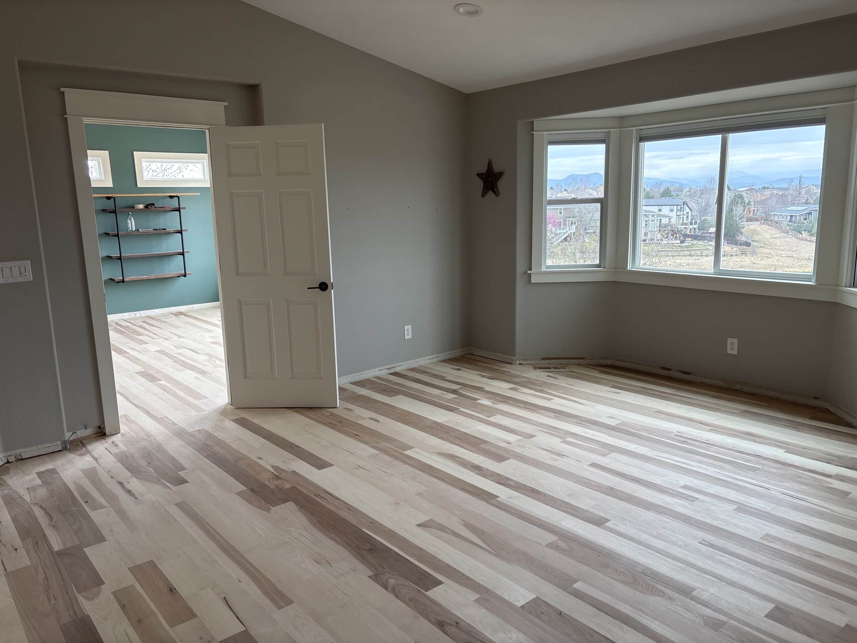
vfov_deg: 53.1
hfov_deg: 67.3
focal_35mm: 26
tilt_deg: -11.3
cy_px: 322
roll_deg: +1.0
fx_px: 644
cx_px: 428
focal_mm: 5.96
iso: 80
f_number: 1.6
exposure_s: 1/121
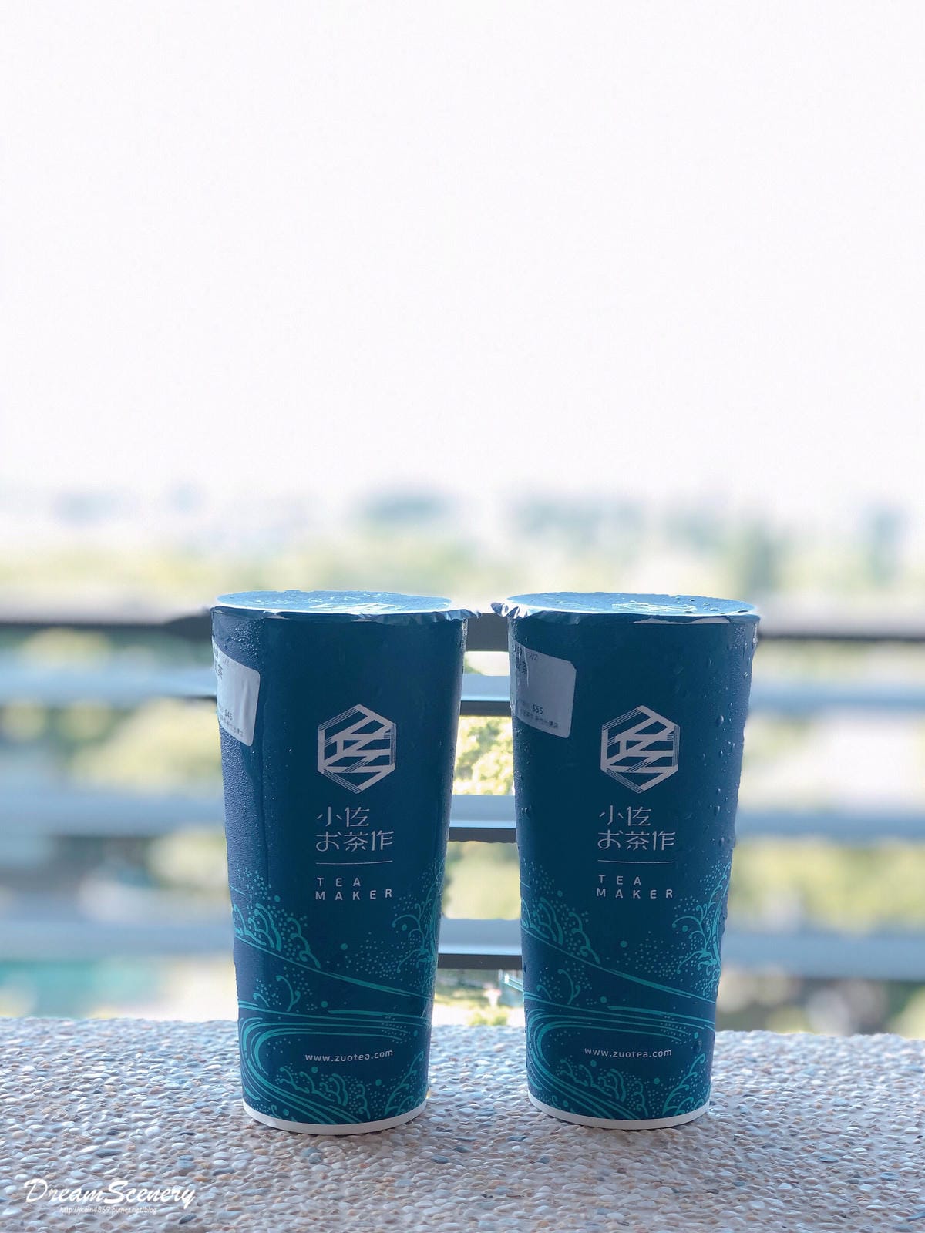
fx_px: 2031
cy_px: 616
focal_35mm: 57
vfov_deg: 33.8
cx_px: 462
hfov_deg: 25.7
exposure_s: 1/60
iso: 25
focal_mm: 6.6
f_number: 2.8
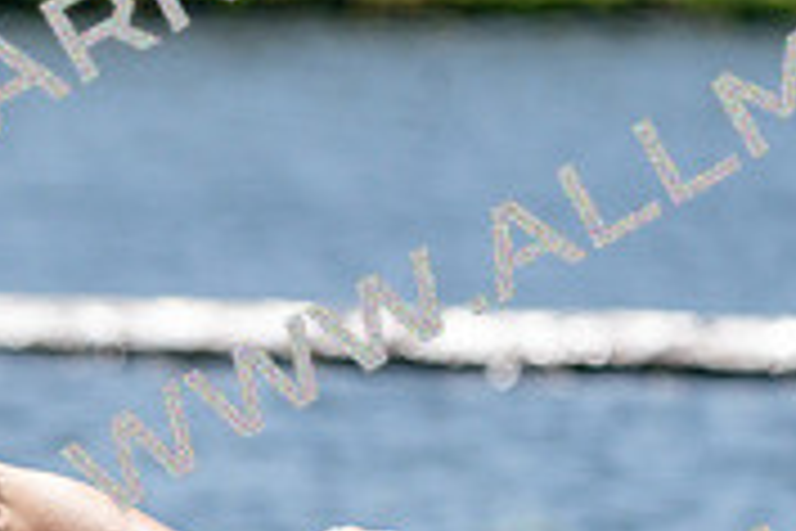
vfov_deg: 2.0
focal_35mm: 692
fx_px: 15300
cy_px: 587
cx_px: -265
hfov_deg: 3.0
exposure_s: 1/2000
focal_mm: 211
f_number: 5.6
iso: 320
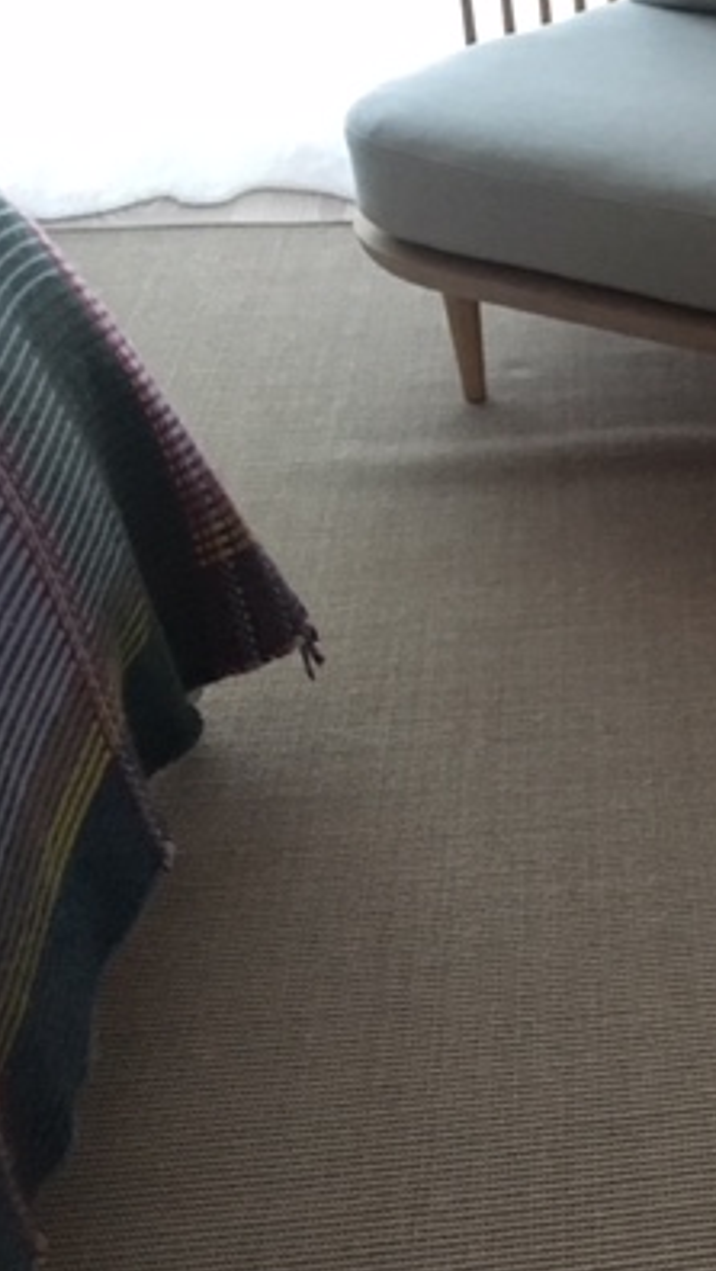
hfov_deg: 21.4
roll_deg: -2.0
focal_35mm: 51
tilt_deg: -36.4
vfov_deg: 40.5
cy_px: 696
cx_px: 912
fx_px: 1720
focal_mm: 4.15
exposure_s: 1/15
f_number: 2.2
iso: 320
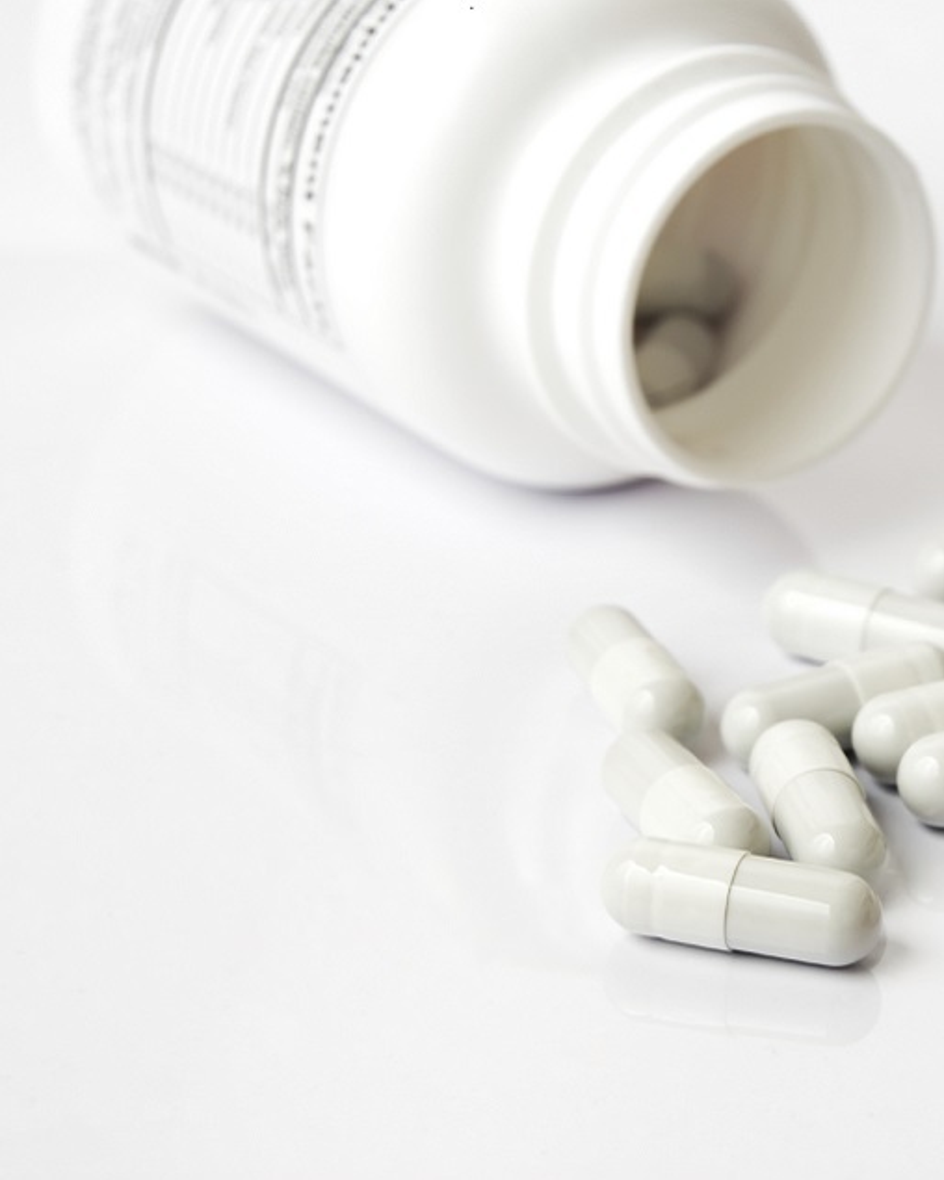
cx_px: 799
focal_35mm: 149
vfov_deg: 12.9
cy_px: 593
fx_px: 5204
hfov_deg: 10.3
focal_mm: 70
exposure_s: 1/4
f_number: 11
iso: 100
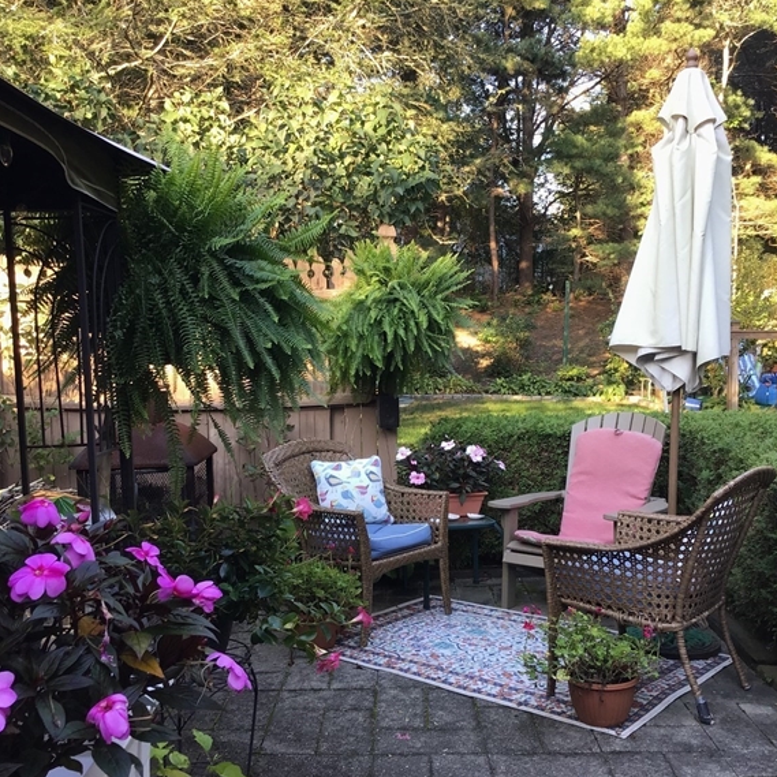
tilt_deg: -4.3
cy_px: 407
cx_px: 391
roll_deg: +0.5
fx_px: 940
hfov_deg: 44.9
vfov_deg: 44.9
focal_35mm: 37
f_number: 2.4
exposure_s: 1/60
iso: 25
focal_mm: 3.3
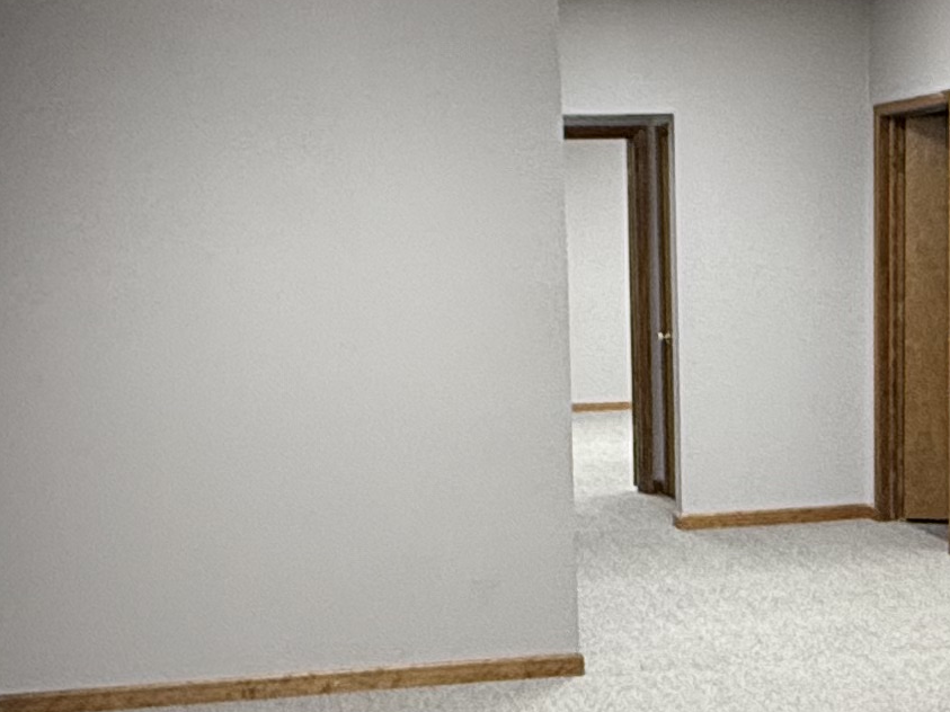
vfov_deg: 21.7
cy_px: 553
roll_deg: +1.1
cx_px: 693
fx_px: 1838
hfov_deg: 28.6
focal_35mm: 67
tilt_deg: -9.9
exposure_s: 1/60
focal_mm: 2.22
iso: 250
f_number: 2.2
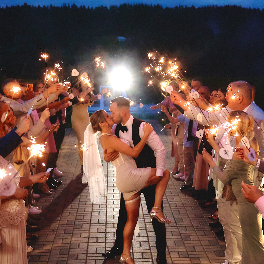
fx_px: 466
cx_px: 133
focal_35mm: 54
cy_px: 161
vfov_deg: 31.5
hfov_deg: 31.6
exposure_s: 1/320
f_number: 2.8
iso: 6400
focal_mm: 28
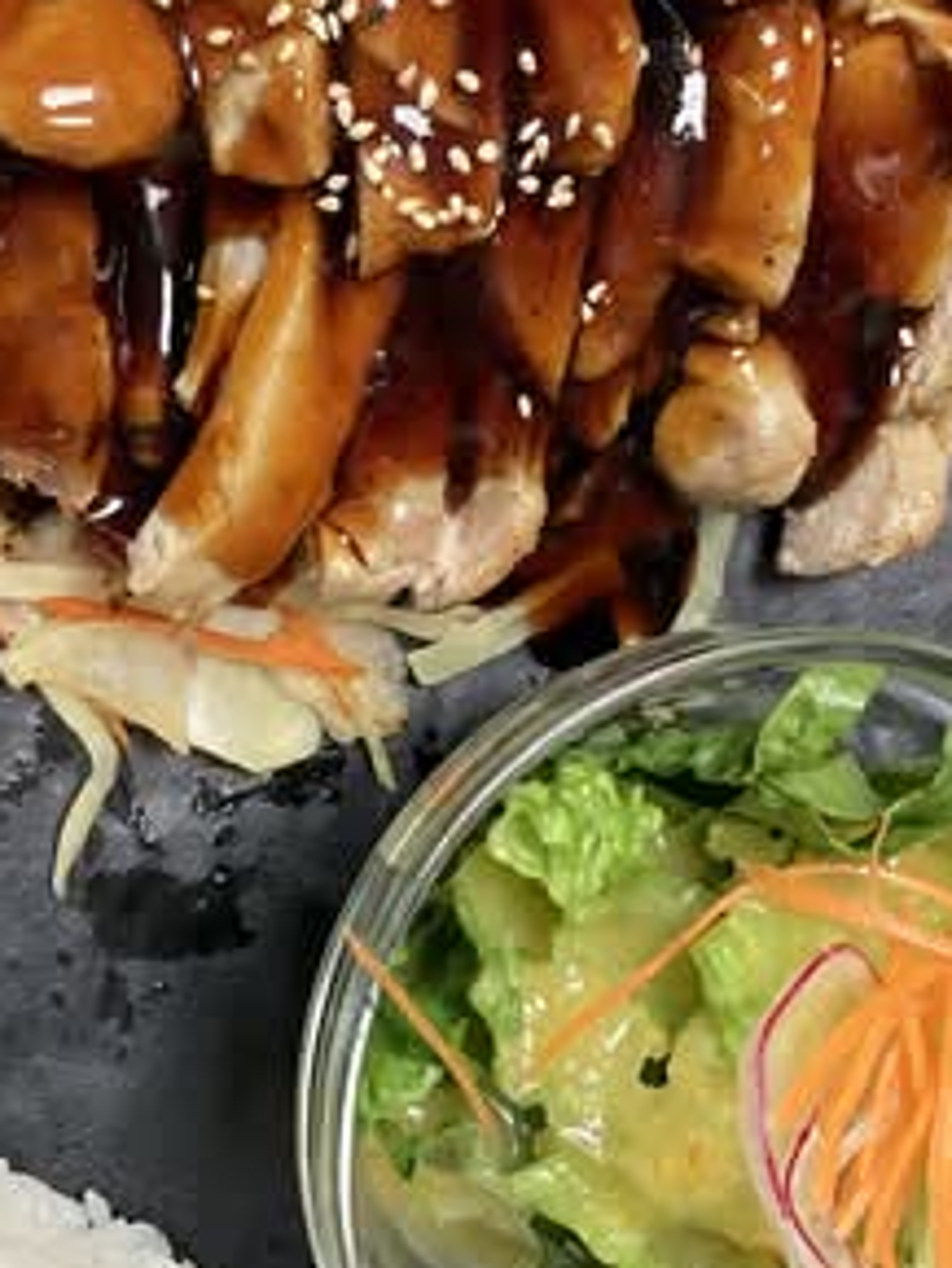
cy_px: 660
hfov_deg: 20.6
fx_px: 2602
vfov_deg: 27.4
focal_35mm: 71
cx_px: 281
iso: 125
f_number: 1.8
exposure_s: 1/42
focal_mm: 3.99
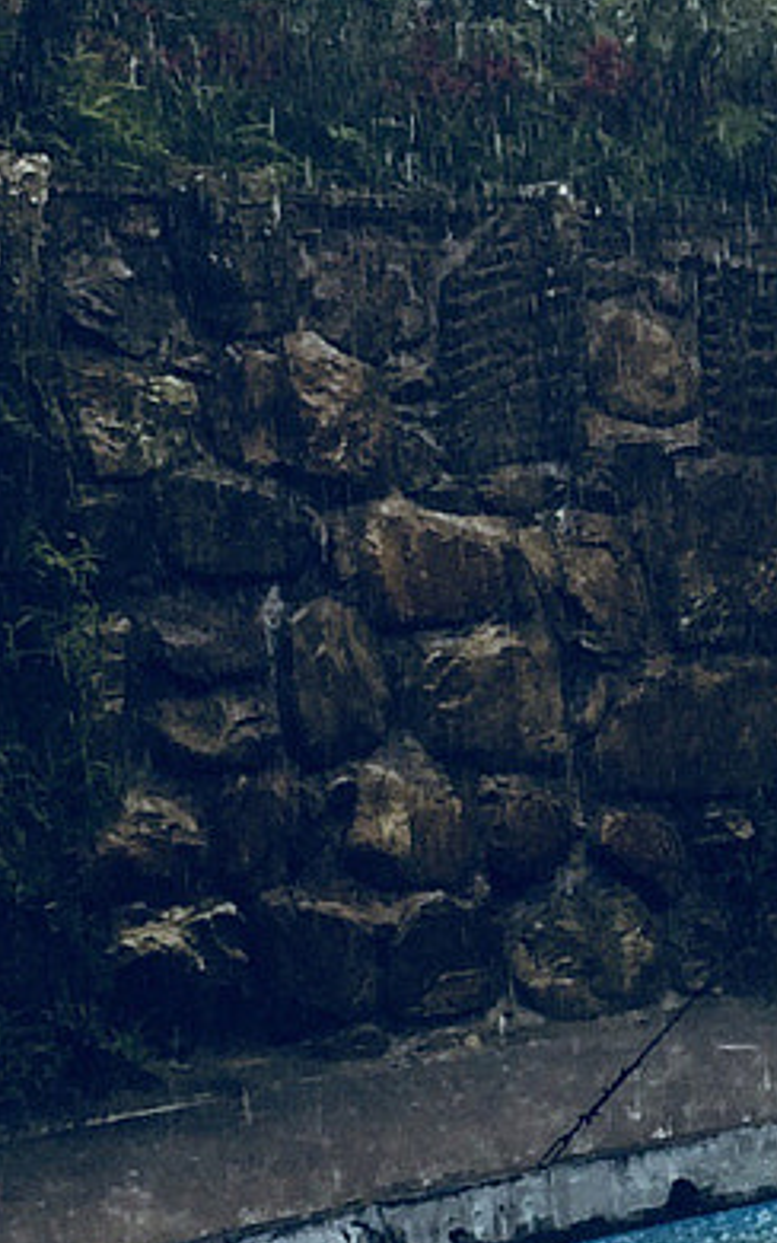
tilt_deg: -2.1
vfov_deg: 16.5
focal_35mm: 126
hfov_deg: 9.6
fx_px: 4266
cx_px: 1595
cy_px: 367
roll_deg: +0.3
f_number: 2.2
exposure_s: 1/243
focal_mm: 4.15
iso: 32
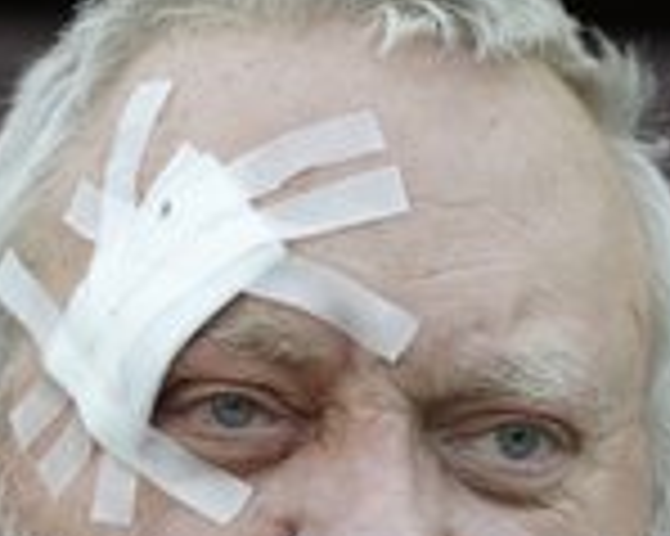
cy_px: 556
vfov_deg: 8.1
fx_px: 3745
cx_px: 202
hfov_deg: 10.2
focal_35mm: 189
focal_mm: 75
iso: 200
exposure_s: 1/160
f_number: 4
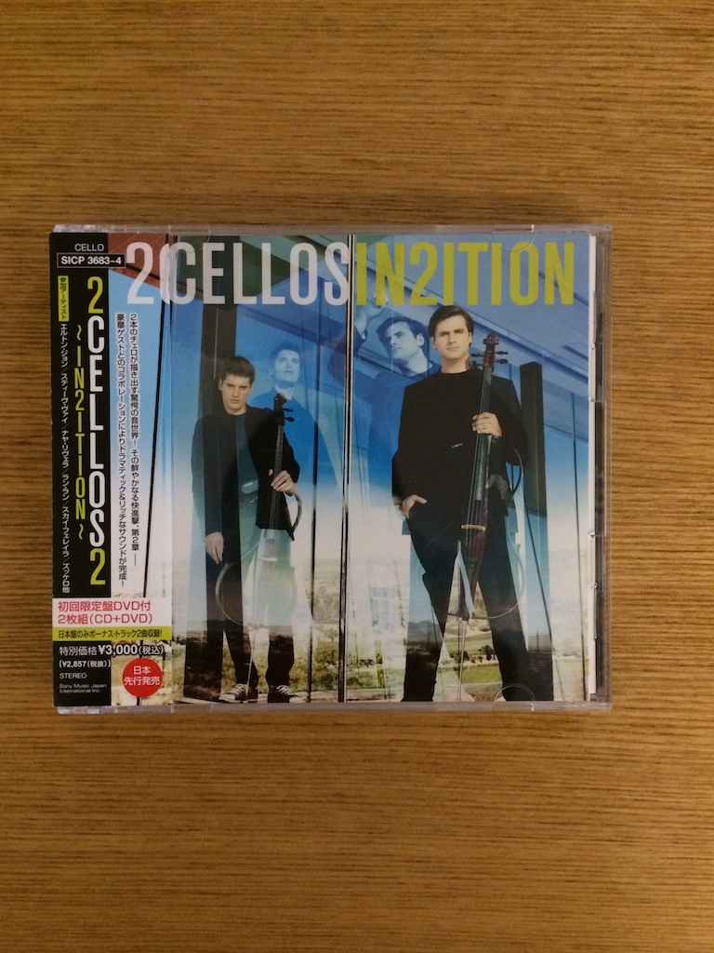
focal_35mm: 30
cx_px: 357
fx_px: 825
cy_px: 476
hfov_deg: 46.8
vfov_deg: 60.0
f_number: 2.2
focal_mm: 4.12
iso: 400
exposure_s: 1/17
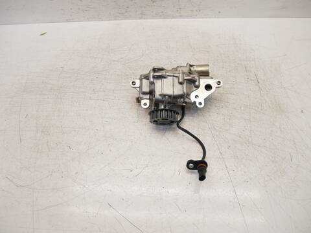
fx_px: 216
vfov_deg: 56.8
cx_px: 156
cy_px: 116
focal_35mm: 24
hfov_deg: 71.6
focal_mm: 12
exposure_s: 1/60
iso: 250
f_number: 3.5
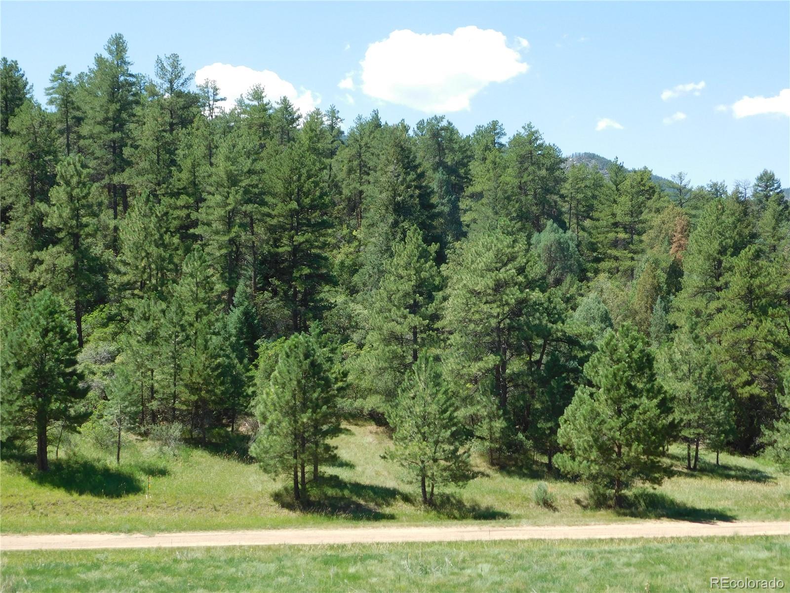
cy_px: 296
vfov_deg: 28.6
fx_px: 1164
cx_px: 395
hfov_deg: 37.5
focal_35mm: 51
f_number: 3.8
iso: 125
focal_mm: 9
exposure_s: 1/500
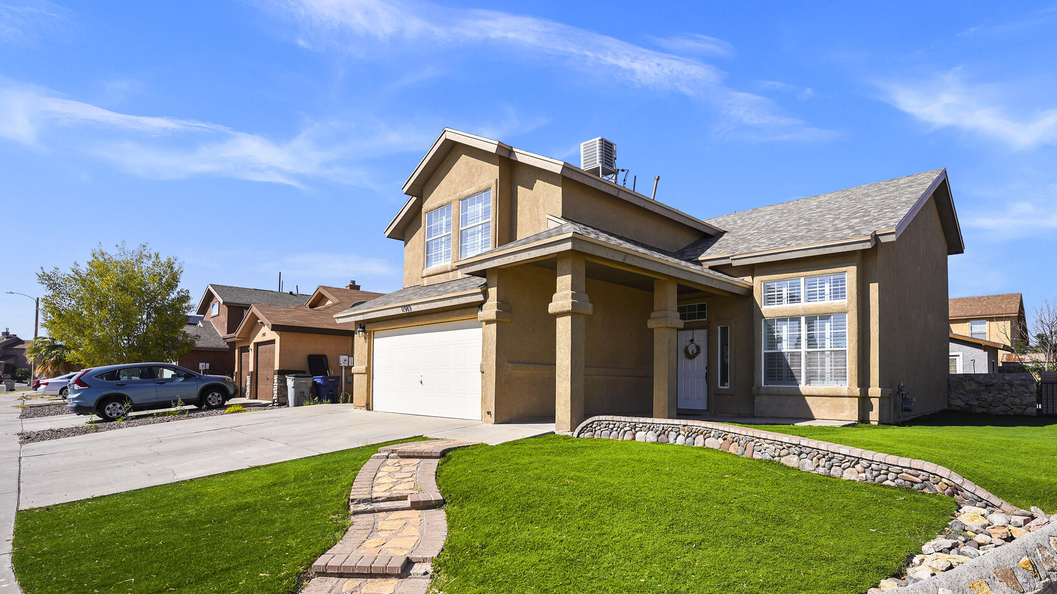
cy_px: 364
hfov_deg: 89.4
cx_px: 563
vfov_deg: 57.7
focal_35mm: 19
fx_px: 532
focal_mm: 17
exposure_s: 1/200
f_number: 8
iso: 200
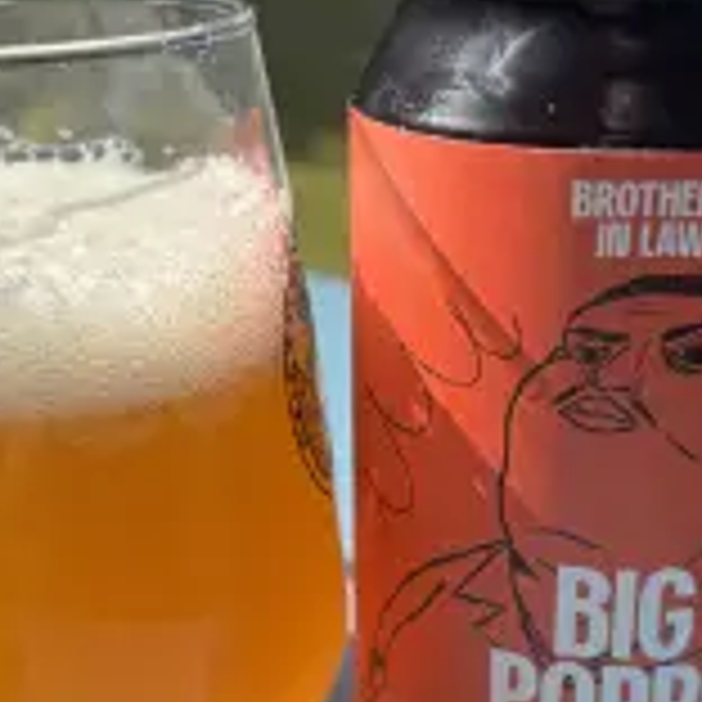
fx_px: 1354
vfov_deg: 29.0
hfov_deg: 29.0
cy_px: 396
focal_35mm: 59
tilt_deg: -22.4
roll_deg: -2.1
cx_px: 279
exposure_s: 1/1751
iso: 50
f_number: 1.6
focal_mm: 5.96
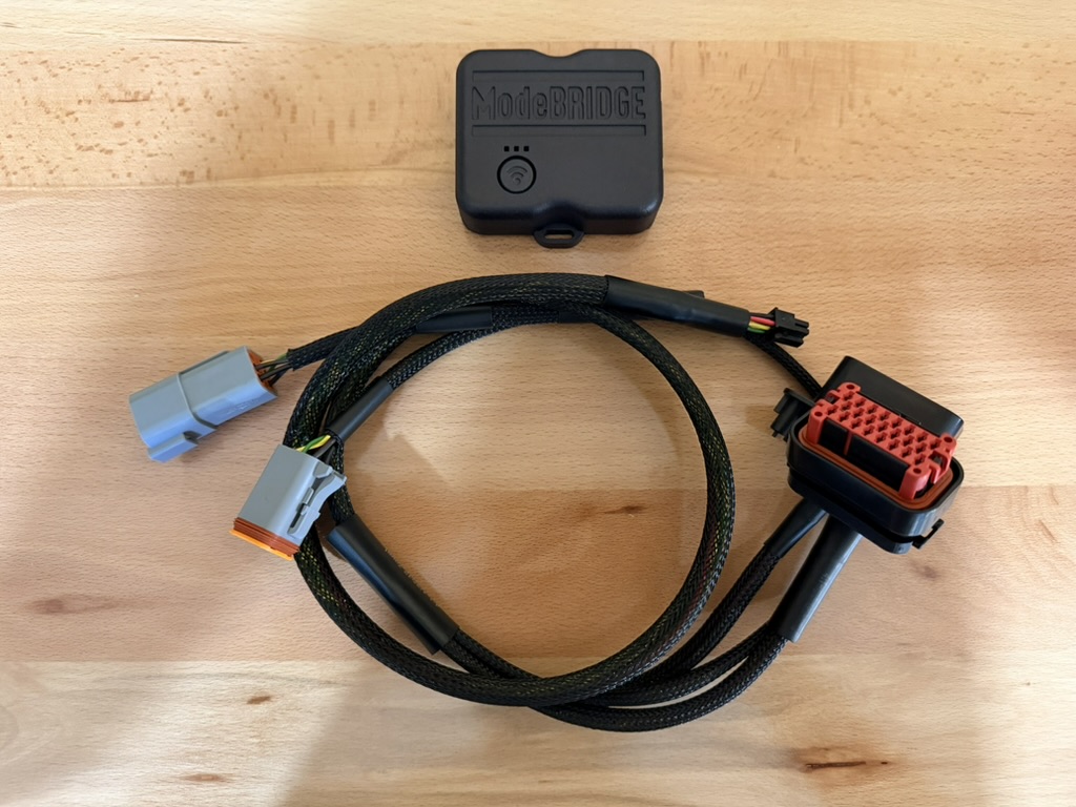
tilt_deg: -82.1
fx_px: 746
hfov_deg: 71.6
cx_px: 538
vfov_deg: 56.8
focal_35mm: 24
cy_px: 404
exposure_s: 1/30
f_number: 1.78
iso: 800
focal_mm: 6.76
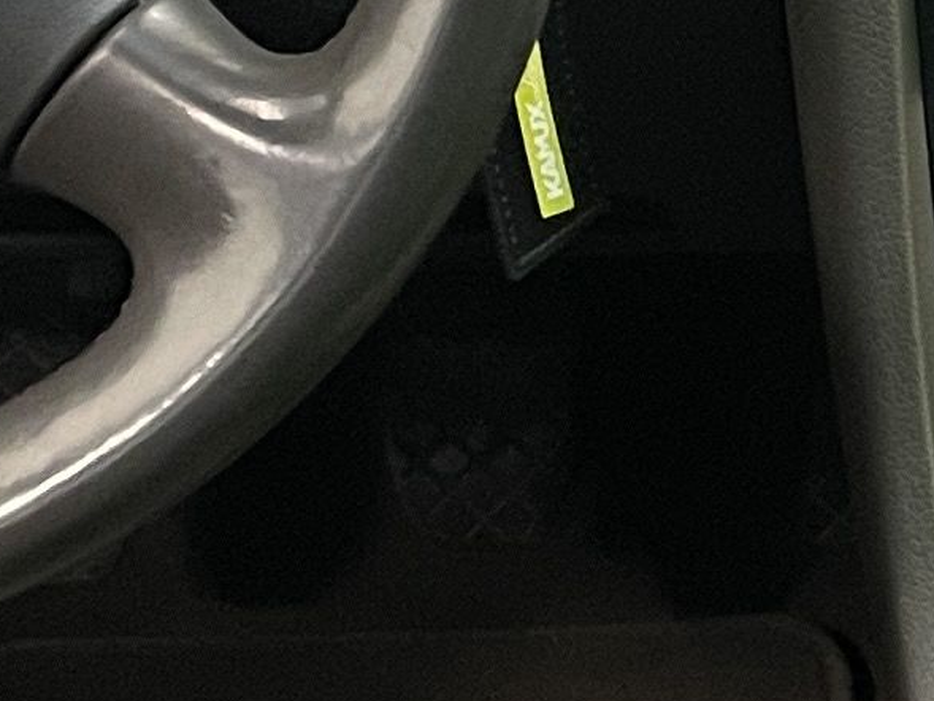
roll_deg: -1.9
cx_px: 1524
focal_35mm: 178
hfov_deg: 10.6
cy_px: 685
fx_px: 4804
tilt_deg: -34.1
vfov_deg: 8.3
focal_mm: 4.2
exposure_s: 1/50
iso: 250
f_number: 1.6
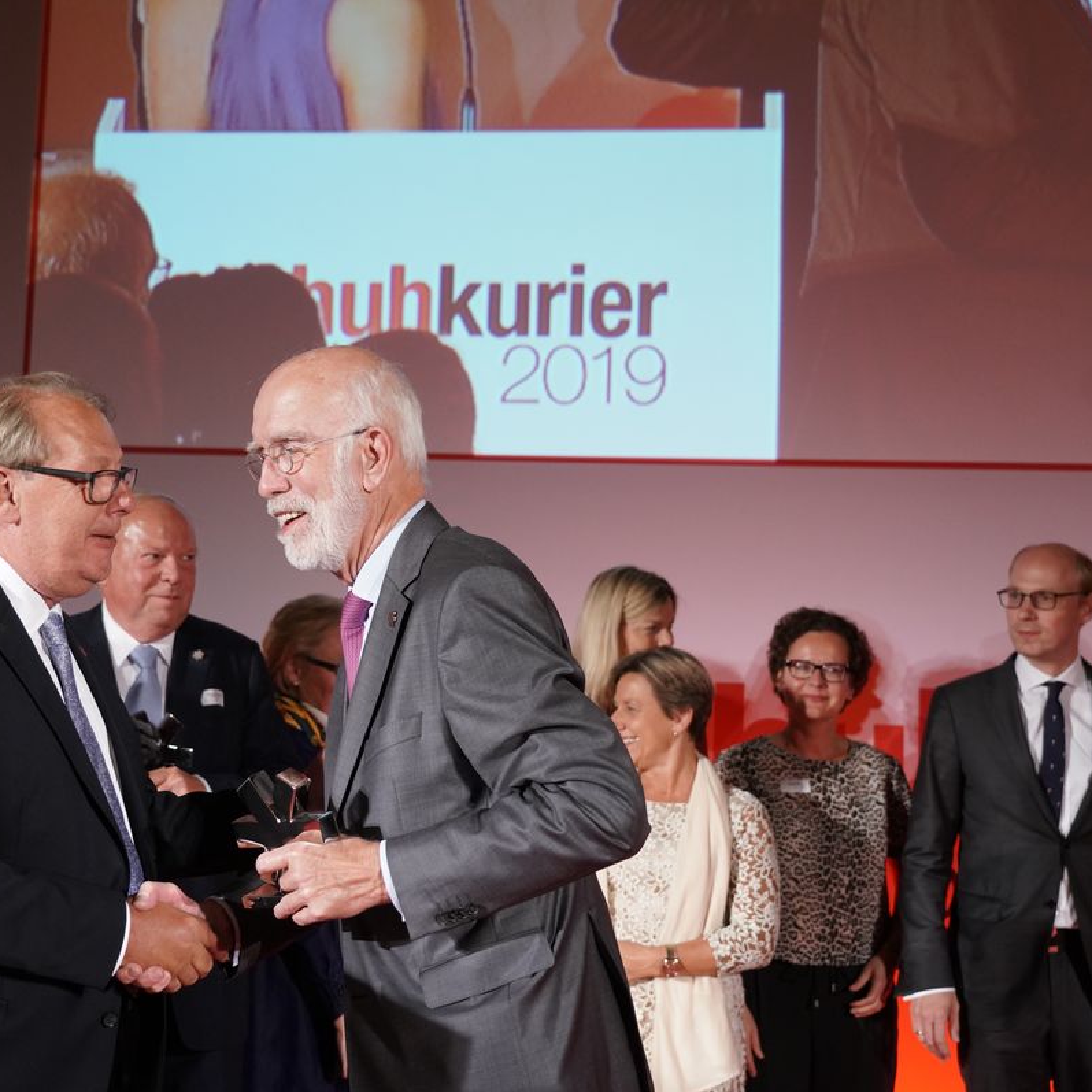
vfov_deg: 31.1
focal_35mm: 55
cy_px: 547
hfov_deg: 31.0
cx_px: 414
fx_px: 1963
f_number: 4
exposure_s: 1/250
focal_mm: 43
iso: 2500
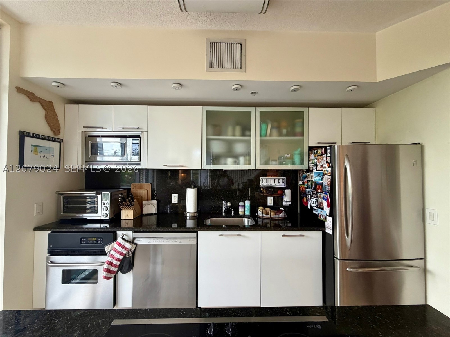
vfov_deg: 85.7
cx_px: 225
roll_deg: -0.2
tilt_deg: +1.1
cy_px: 168
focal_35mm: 14
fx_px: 182
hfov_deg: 102.1
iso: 320
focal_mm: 2.22
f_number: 2.2
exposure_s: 1/120
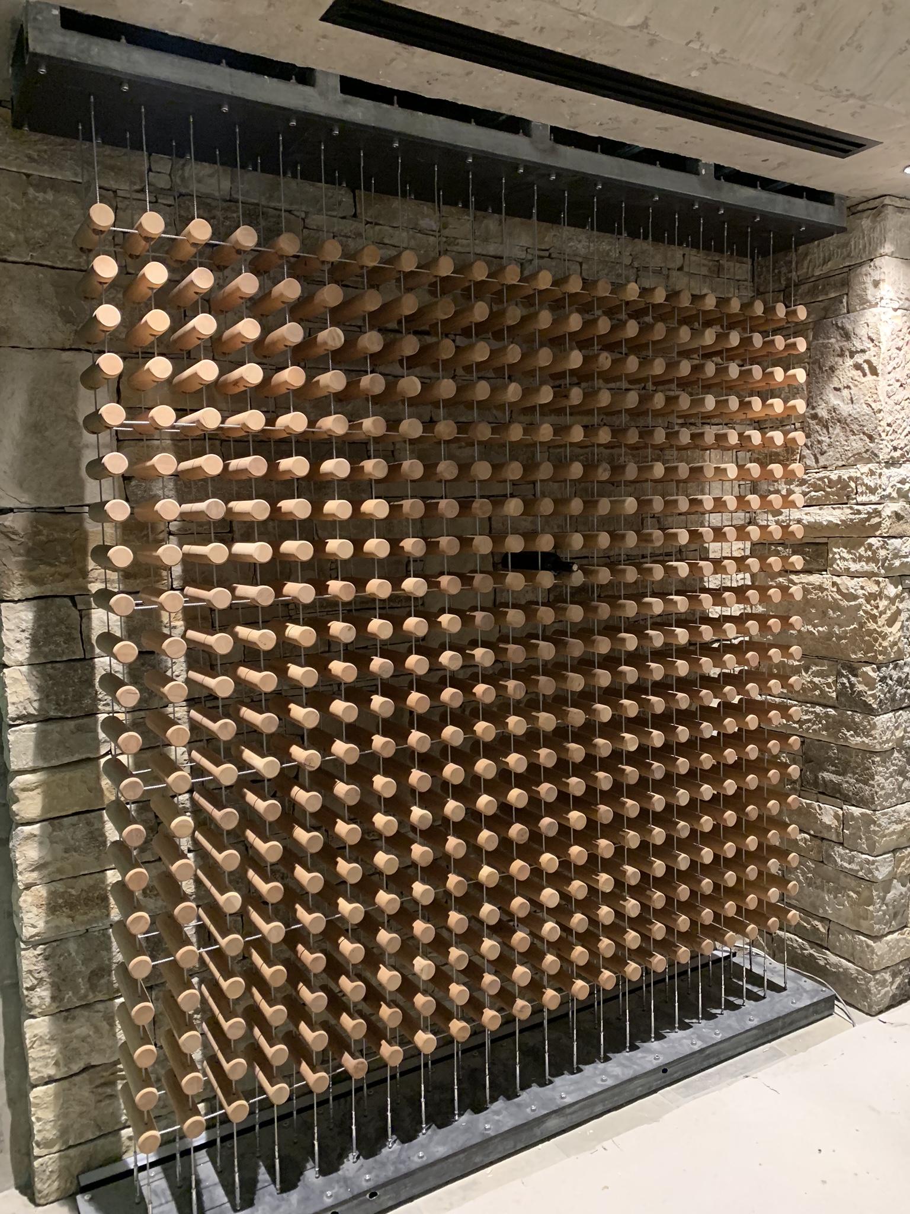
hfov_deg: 53.1
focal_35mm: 26
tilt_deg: -4.9
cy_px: 607
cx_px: 455
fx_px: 911
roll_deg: +0.7
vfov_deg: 67.3
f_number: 1.8
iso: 500
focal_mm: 4.25
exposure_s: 1/25
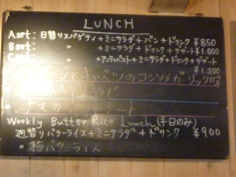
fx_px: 825
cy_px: 88
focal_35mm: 121
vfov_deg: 12.2
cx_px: 118
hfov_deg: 16.3
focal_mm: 11
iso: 800
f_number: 4.1
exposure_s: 1/50
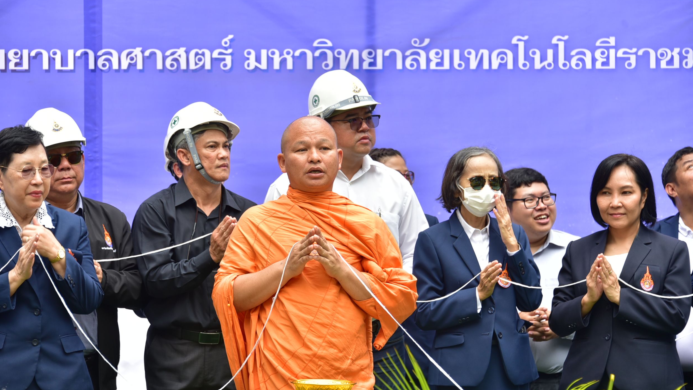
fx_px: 2609
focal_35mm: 142
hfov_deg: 15.1
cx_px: 346
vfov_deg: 8.5
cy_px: 224
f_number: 5.6
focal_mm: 135
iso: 320
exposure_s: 1/160
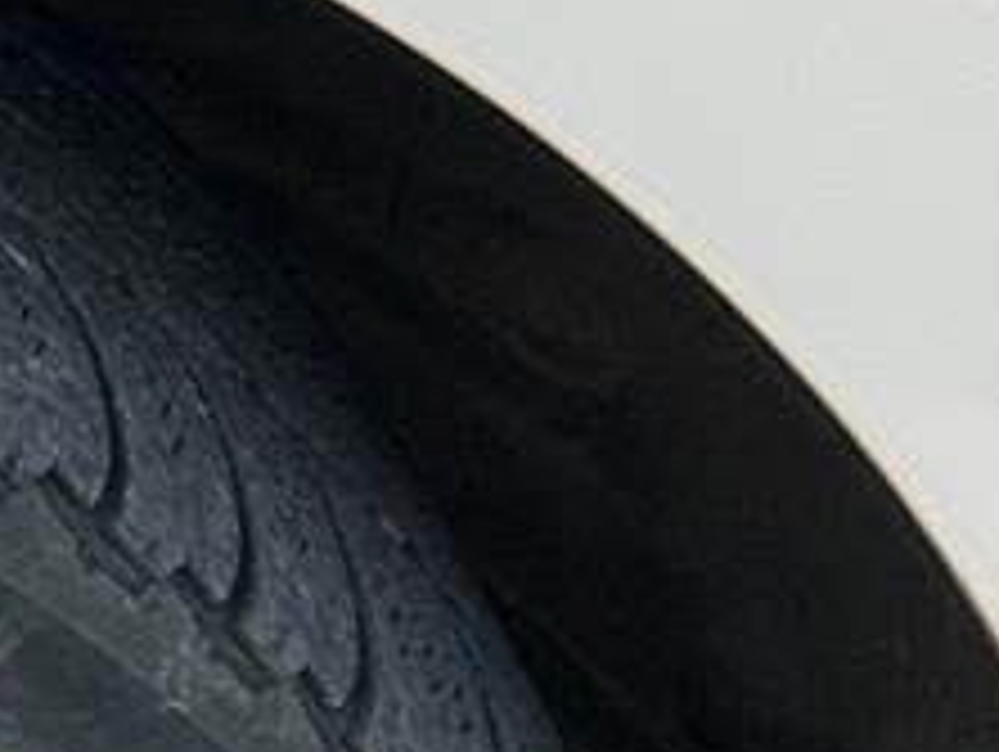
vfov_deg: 6.6
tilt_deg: -40.7
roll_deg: -2.2
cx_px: -1274
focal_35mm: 221
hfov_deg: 8.3
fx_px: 6385
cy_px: 1391
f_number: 1.78
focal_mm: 6.76
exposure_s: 1/855
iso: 80
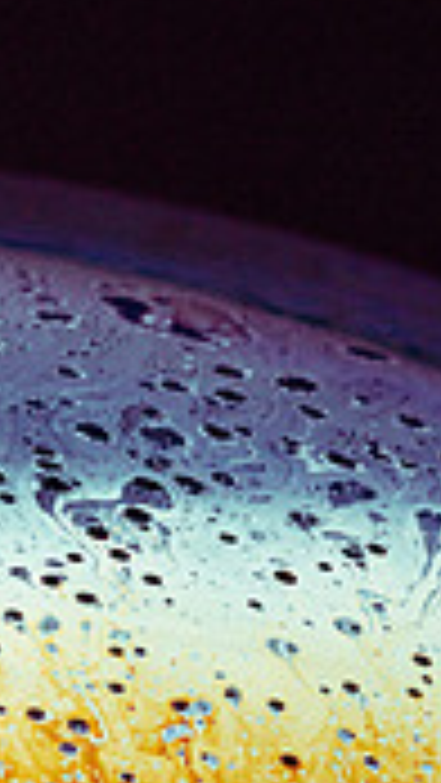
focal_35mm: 315
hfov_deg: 3.8
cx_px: -284
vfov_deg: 6.8
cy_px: 439
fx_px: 6542
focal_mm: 90
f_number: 22
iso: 100
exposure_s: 1/50
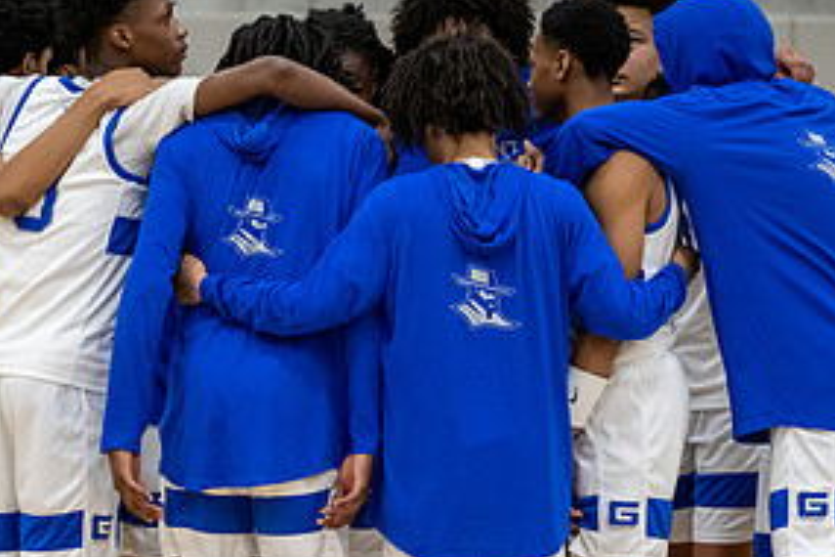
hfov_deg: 6.3
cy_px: 415
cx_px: 355
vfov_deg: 4.2
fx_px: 7561
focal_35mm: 326
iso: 7200
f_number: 2.8
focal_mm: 160
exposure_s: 1/1000
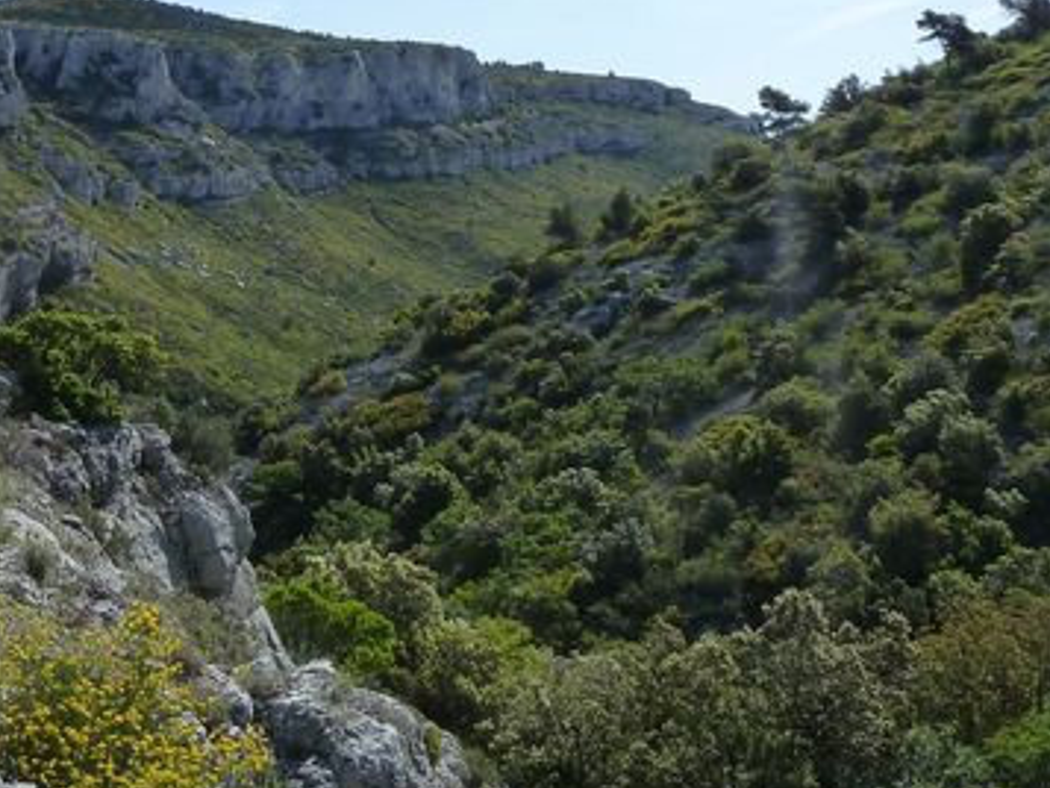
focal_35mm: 56
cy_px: 206
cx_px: 65
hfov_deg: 32.3
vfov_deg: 25.8
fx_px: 1699
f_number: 5.6
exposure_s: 1/400
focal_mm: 4.1
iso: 125
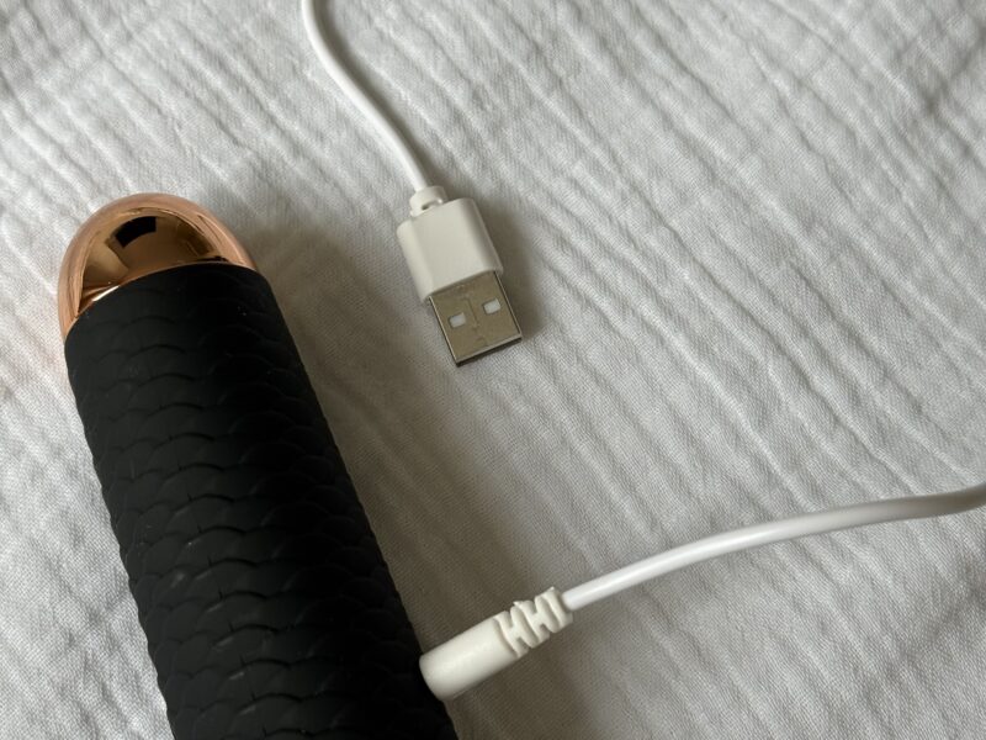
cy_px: 370
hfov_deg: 39.7
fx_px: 1367
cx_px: 493
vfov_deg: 30.3
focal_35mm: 48
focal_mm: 6.76
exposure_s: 1/121
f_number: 1.78
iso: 64
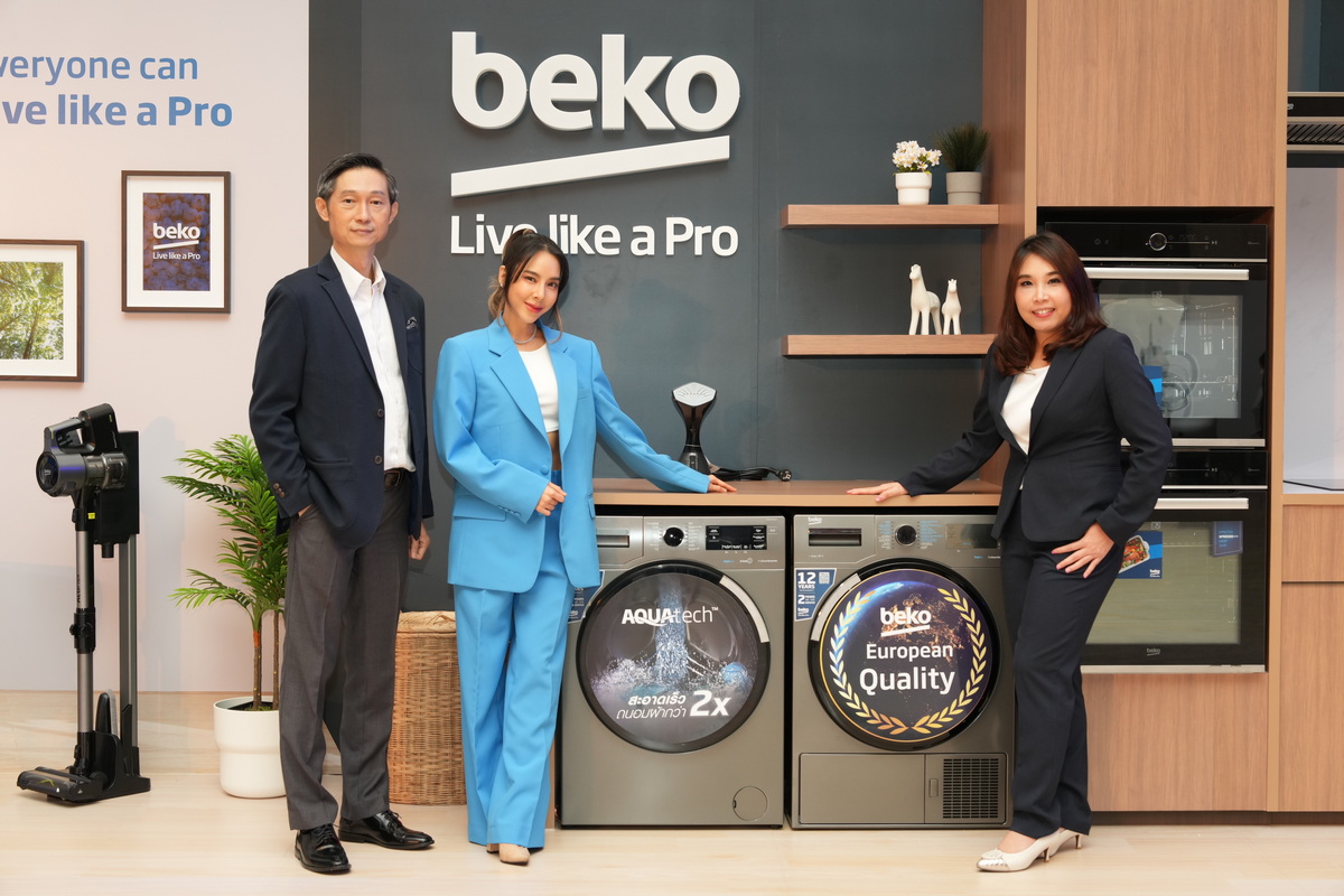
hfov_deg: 37.5
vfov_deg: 25.5
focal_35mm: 53
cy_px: 448
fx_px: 1979
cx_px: 672
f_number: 4
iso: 640
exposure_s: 1/160
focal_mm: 53
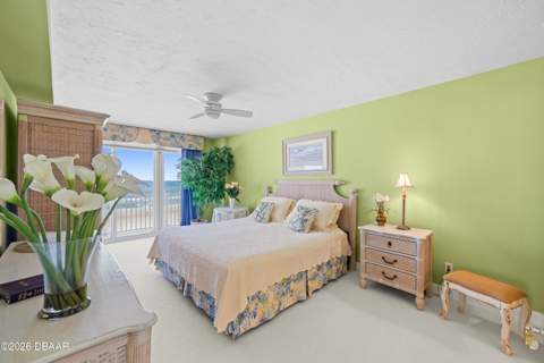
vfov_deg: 81.2
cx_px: 272
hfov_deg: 104.3
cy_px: 182
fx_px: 212
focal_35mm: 14
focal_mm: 14
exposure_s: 1
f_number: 9
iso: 100
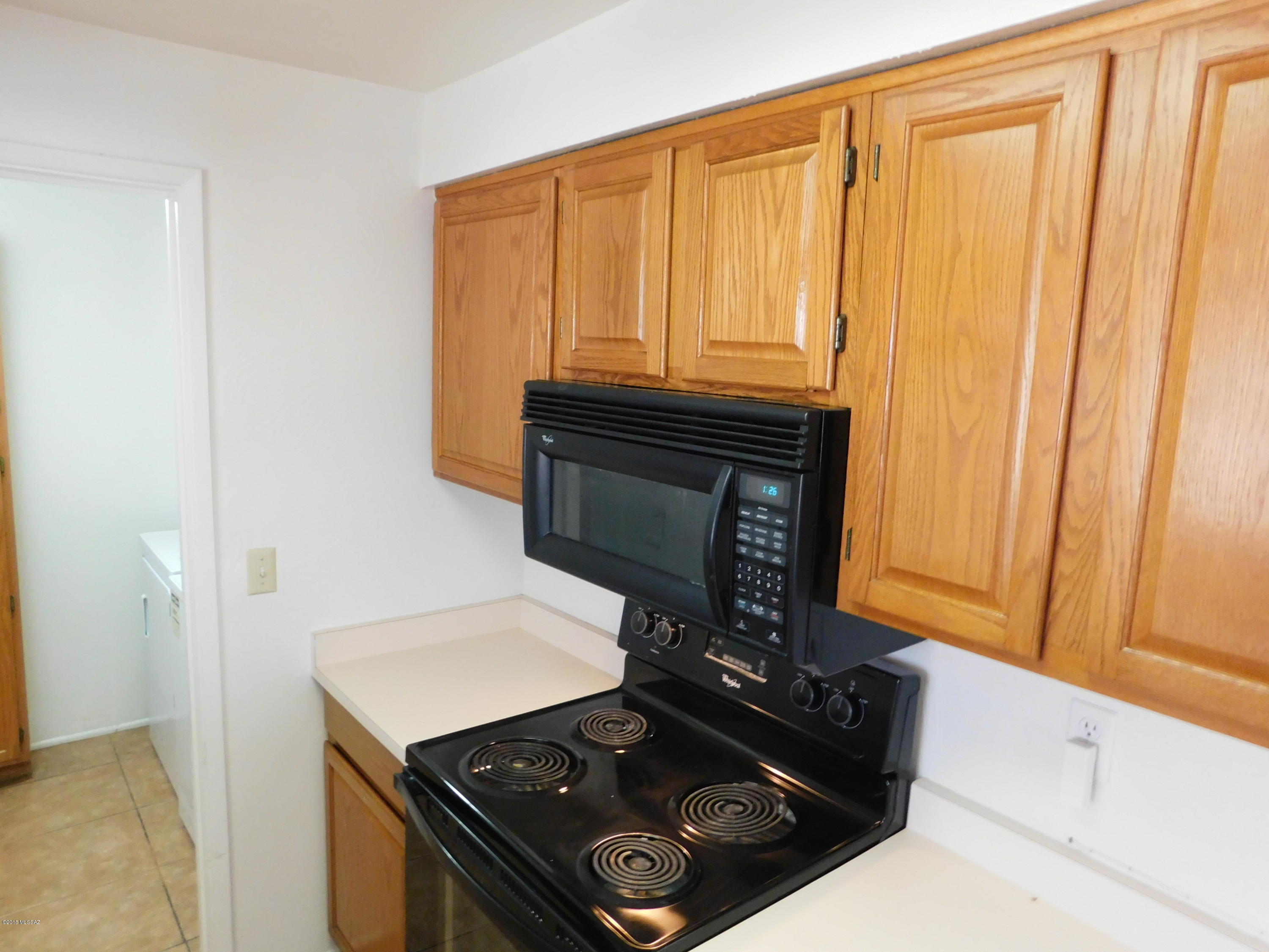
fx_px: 843
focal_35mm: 23
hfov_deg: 73.9
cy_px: 476
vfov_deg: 58.9
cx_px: 634
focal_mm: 4
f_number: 3
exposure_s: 1/10
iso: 400
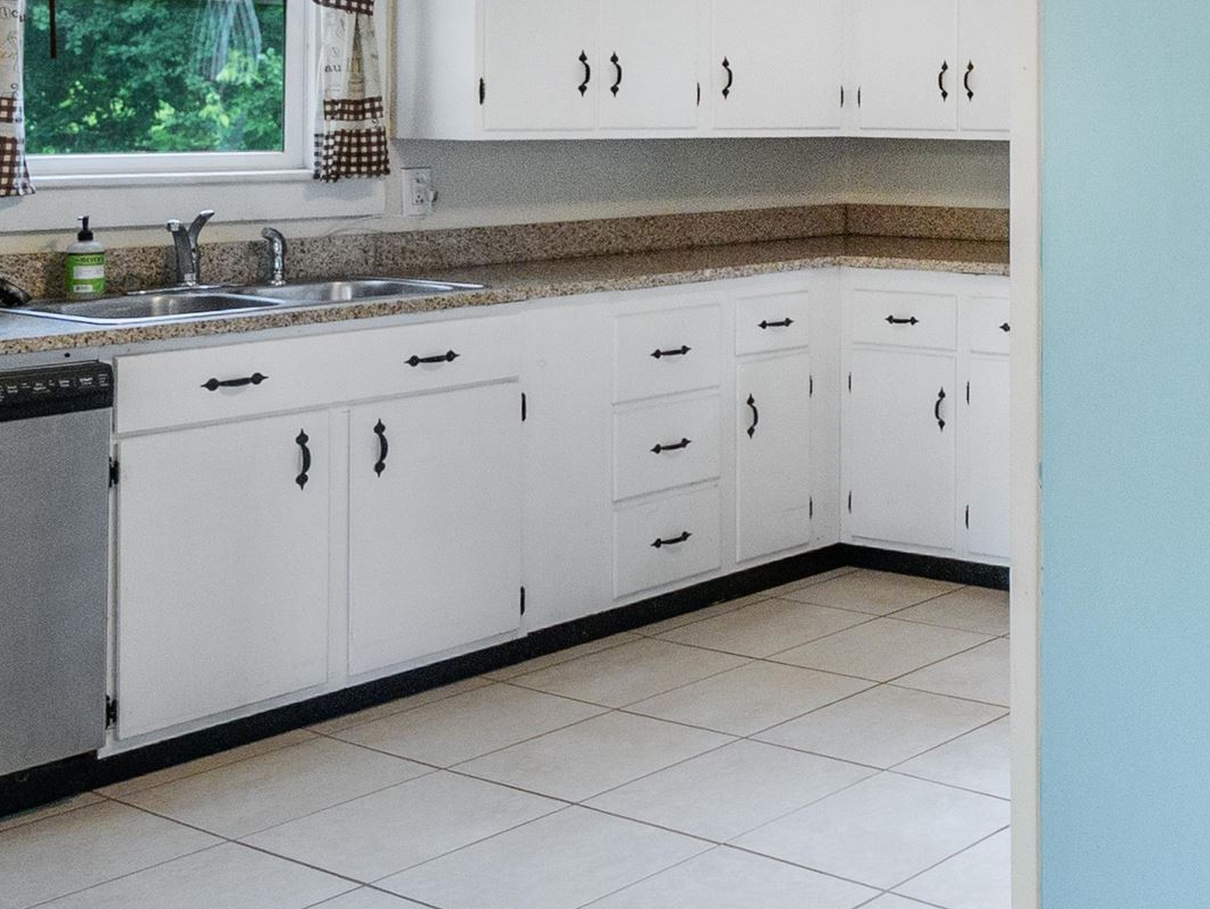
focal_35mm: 46
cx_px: 1541
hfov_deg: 32.1
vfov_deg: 30.0
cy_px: 73
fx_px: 1608
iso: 800
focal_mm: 8
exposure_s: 1/60
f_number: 2.8
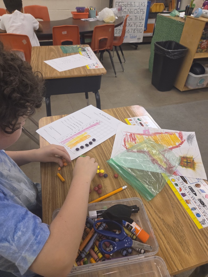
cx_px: 104
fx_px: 184
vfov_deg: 73.9
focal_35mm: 23
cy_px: 138
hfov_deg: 58.9
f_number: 1.8
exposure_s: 1/120
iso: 640
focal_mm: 5.4
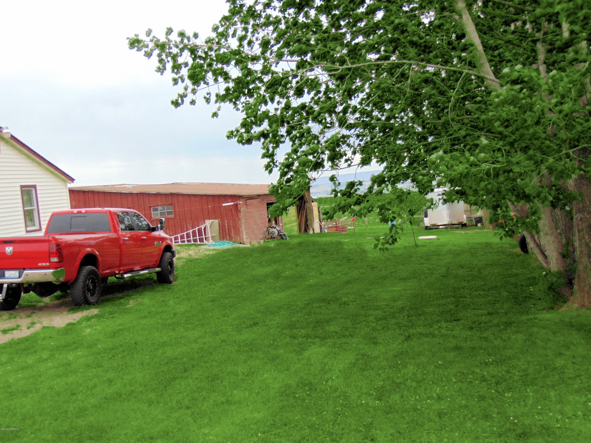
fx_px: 717
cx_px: 296
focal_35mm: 42
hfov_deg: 44.8
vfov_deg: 34.3
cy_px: 222
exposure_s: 1/200
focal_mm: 7.6
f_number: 3.3
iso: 80
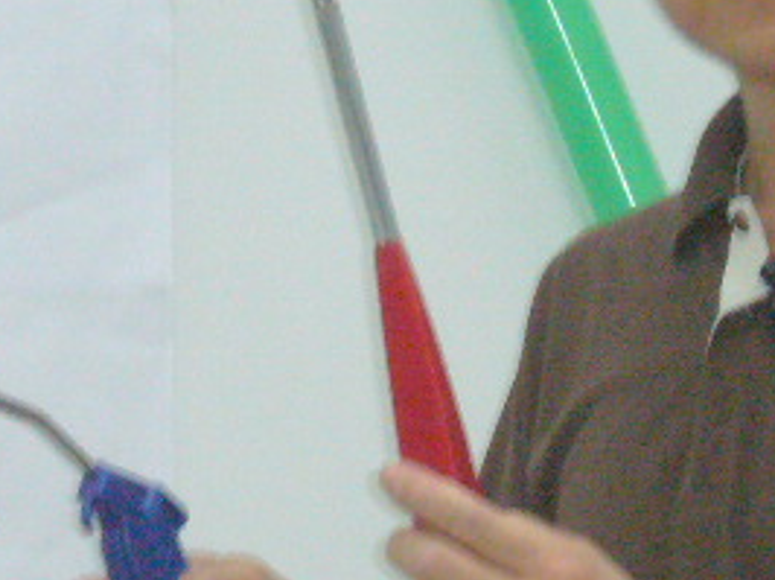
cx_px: 286
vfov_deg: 4.3
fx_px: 7650
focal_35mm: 342
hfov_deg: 5.8
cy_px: 233
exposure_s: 1/60
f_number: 5.6
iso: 400
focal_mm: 16.8
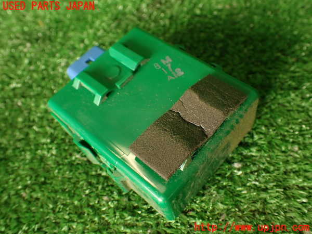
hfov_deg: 56.8
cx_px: 156
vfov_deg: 44.2
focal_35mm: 32
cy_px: 117
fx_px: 288
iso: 125
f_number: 2.4
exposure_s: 1/60
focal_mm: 5.79
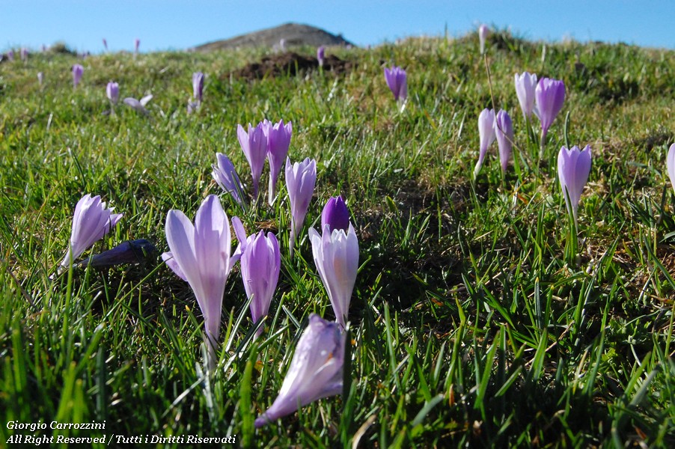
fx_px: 843
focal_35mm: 45
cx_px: 338
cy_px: 224
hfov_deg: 43.6
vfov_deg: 29.8
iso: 1600
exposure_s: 1/800
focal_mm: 30
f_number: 16
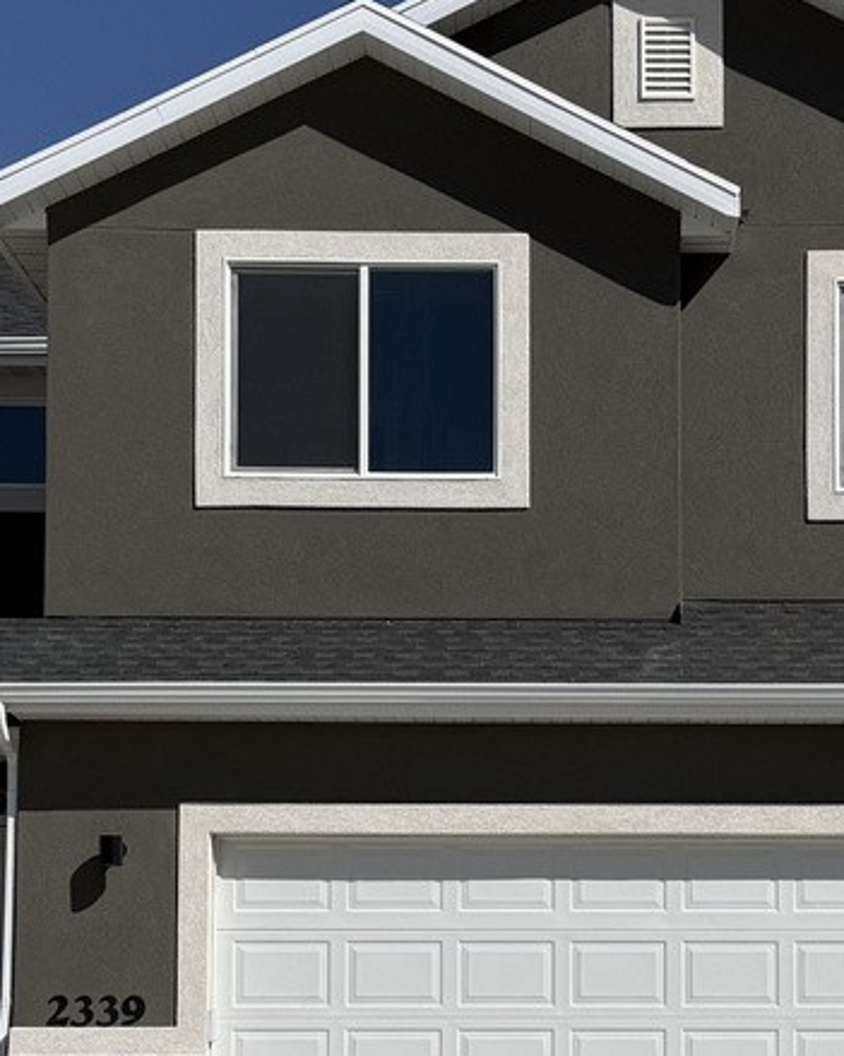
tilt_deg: +5.0
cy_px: 859
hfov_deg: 18.7
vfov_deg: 22.9
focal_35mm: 82
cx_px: 572
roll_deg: +0.0
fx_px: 2561
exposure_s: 1/10309
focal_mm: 6.76
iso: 80
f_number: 1.78
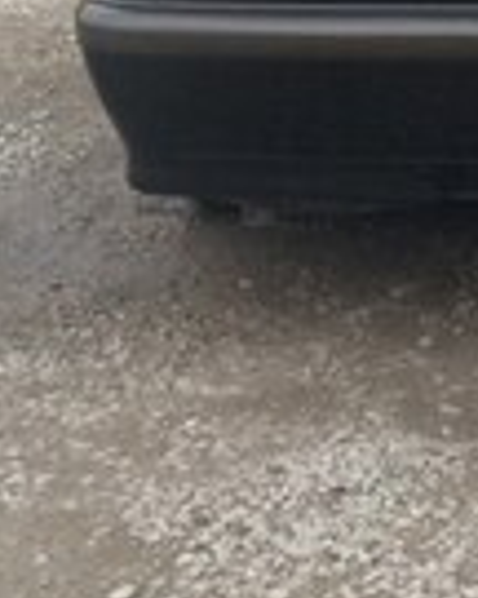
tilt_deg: -4.7
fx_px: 1839
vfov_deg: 17.3
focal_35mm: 104
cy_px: -195
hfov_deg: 14.3
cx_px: 593
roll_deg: +0.4
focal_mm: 4.15
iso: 40
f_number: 2.2
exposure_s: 1/33
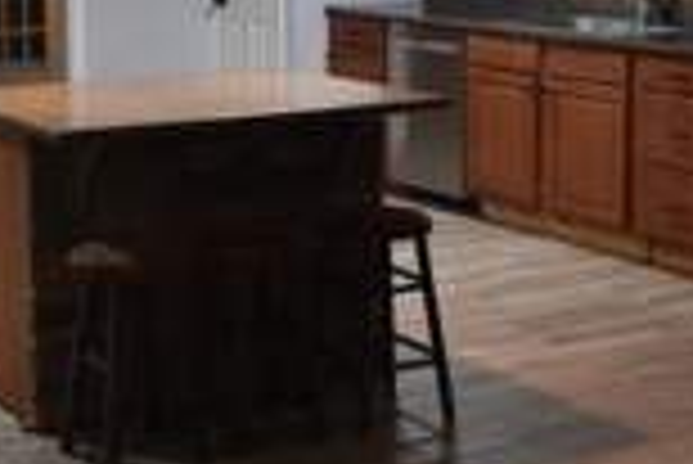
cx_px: 72
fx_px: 1618
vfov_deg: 16.0
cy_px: -7
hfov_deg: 23.5
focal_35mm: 84
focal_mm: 18
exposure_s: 1/6
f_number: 6.3
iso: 400
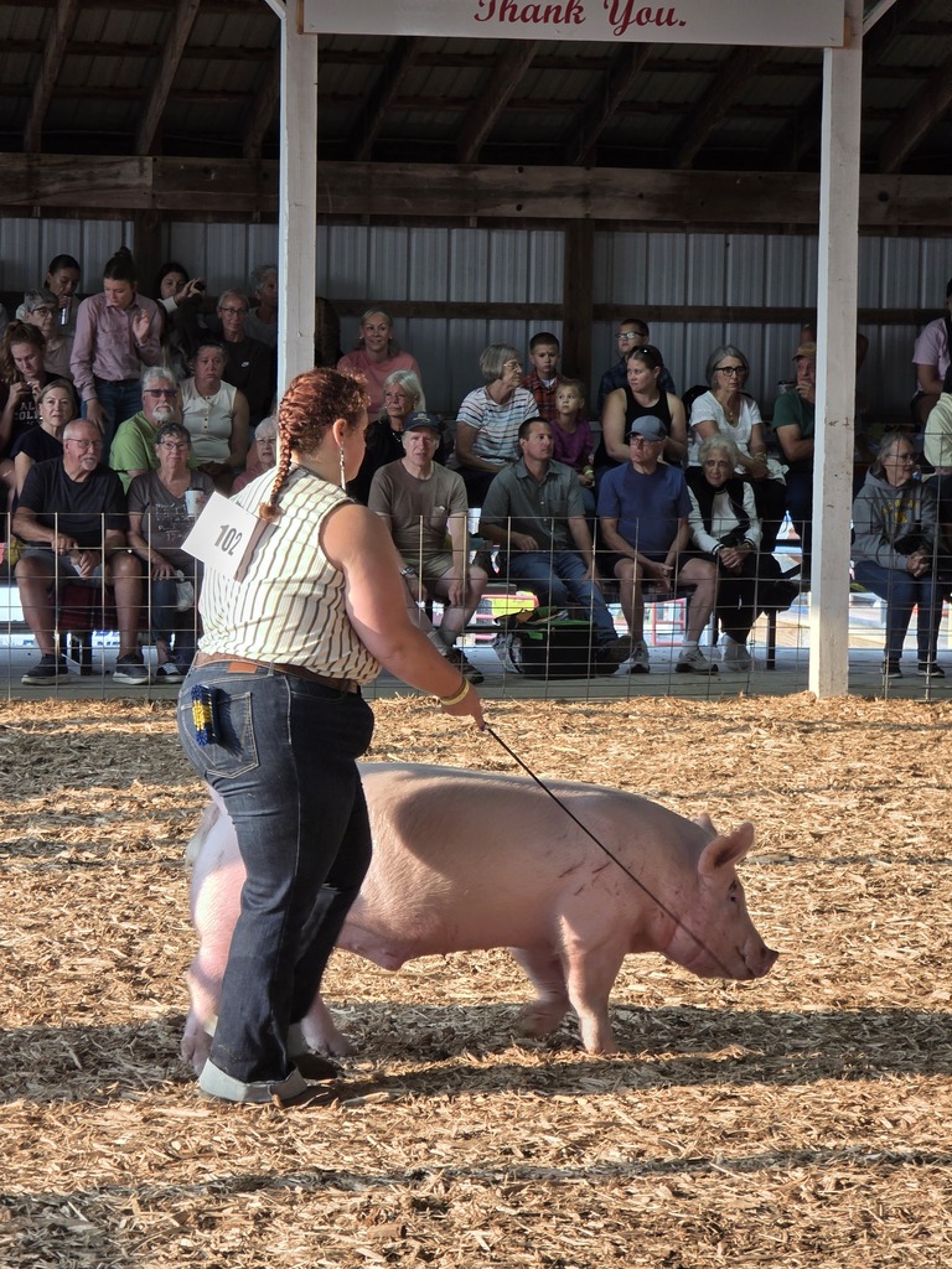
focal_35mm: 115
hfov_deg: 12.9
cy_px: 634
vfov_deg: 17.1
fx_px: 4217
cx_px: 476
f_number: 3.4
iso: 64
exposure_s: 1/120
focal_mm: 18.6
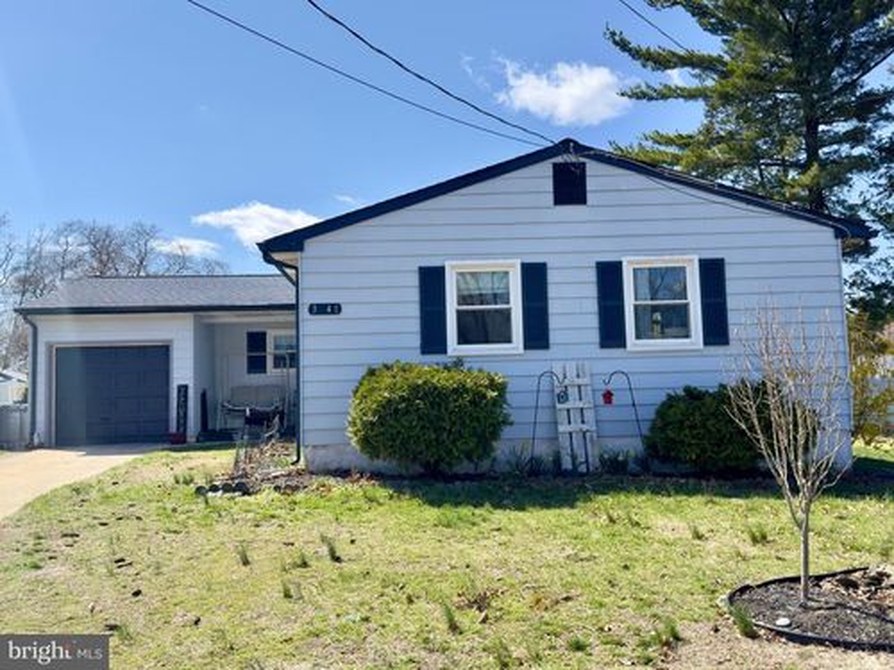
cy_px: 335
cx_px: 447
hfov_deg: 56.8
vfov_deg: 44.2
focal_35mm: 32
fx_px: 826
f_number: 1.78
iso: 100
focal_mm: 6.76
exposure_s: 1/4854
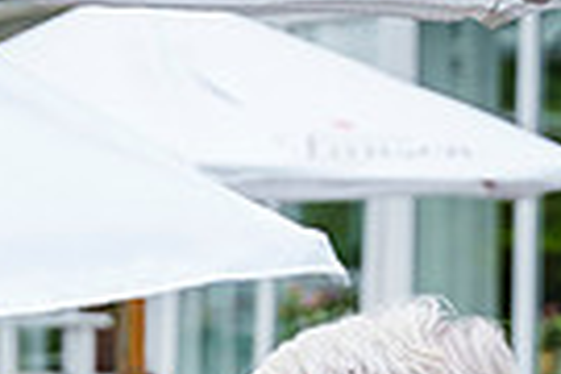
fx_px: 3553
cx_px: -197
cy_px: 603
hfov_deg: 8.9
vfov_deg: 5.9
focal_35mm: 228
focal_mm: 47
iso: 800
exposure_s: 1/4000
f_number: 3.5
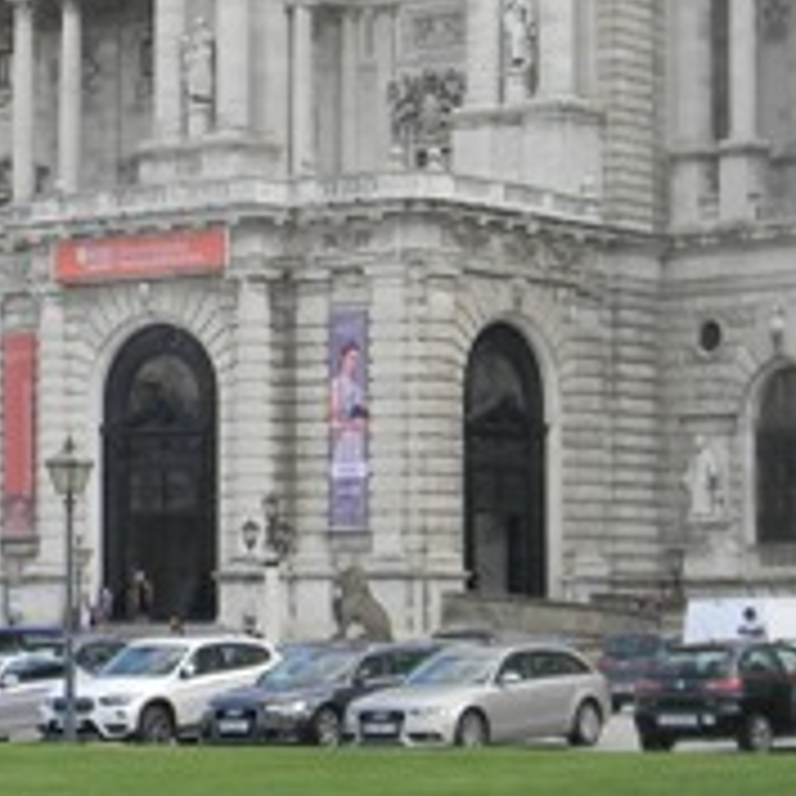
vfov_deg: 13.3
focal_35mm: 131
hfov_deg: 13.3
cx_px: 310
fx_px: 3408
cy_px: 346
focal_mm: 7.3
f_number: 3.8
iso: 80
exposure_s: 1/272
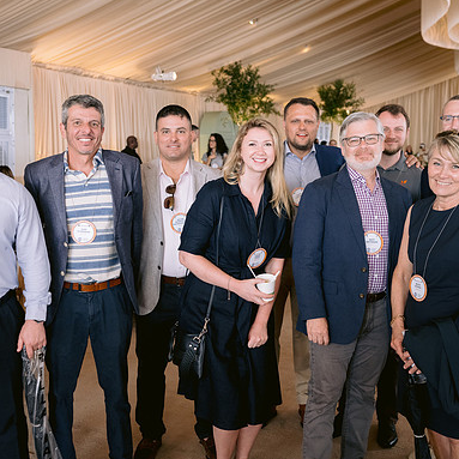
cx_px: 212
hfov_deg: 37.5
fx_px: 675
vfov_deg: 37.6
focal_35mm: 45
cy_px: 230
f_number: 4
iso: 1600
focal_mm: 35
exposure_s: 1/80
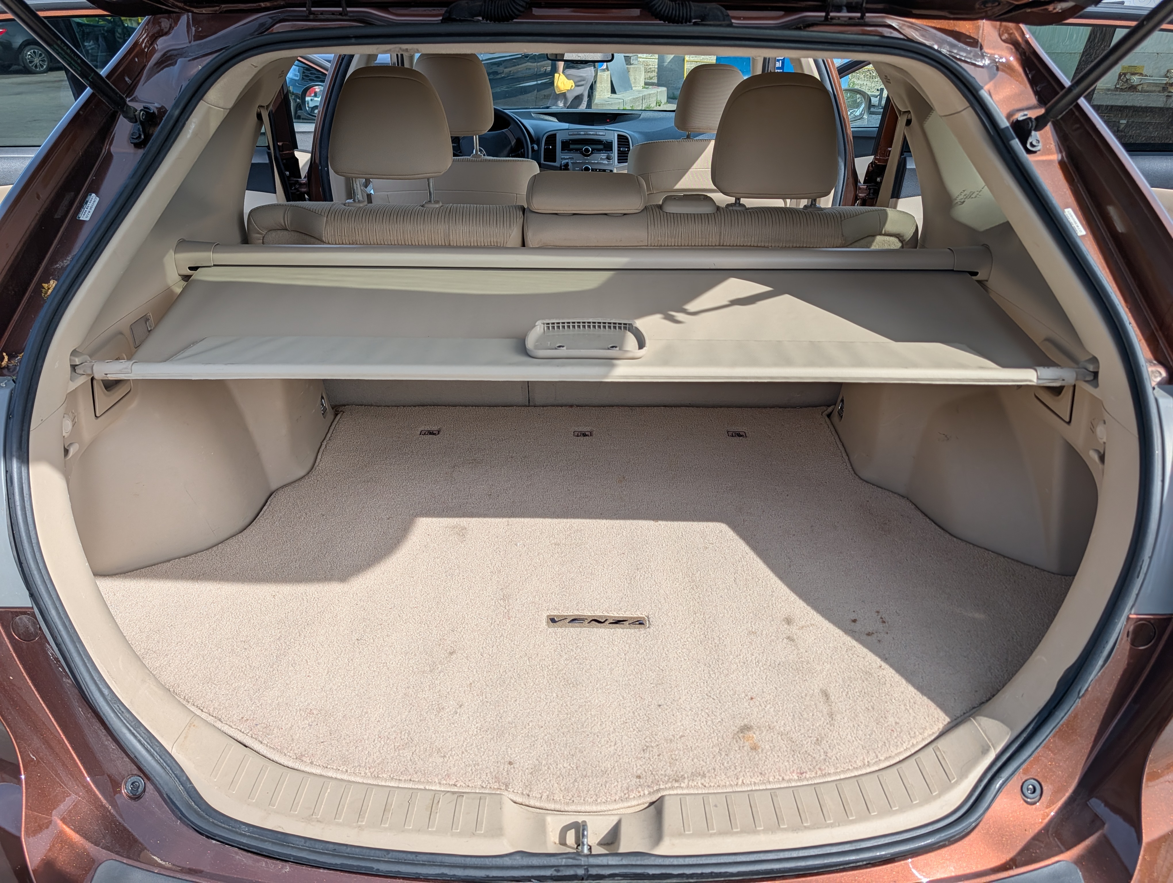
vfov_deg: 56.9
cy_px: 442
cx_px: 586
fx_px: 814
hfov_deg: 71.5
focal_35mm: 24
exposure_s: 1/867
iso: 22
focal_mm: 6.9
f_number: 1.68
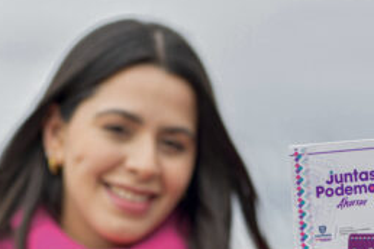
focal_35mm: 135
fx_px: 1402
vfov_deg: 10.0
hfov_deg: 15.1
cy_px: 279
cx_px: 322
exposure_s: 1/2000
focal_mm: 50
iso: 160
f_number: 2.5
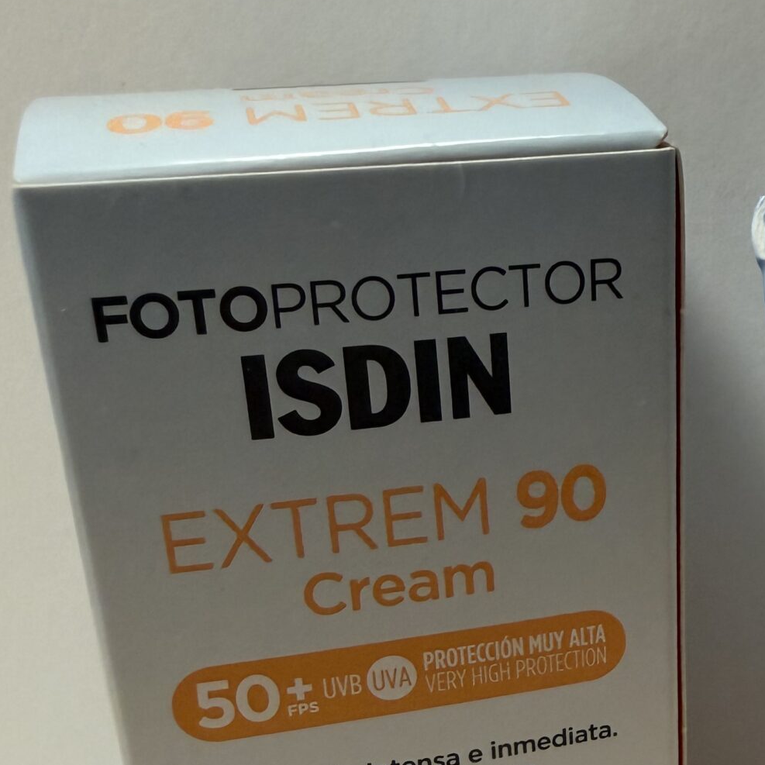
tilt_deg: -23.8
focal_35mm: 55
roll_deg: -0.1
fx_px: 1375
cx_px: 718
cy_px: 733
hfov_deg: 29.5
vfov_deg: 29.4
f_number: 2.2
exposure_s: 1/100
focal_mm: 2.22
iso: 320
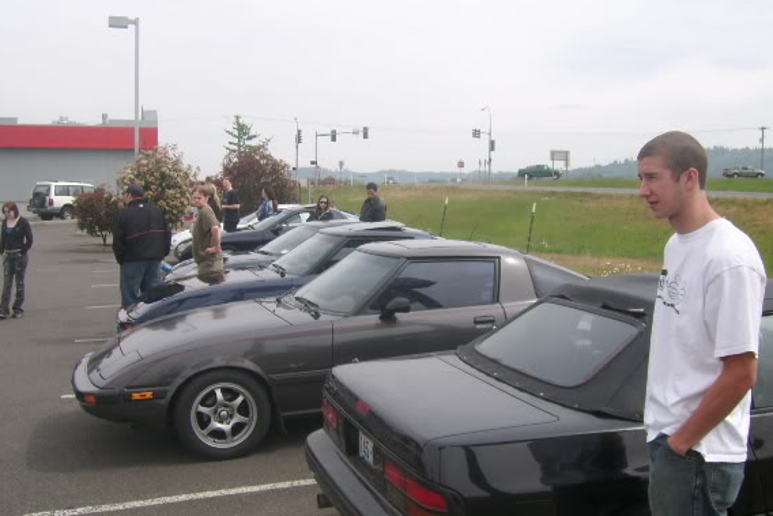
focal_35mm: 41
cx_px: 363
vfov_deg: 32.6
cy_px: 287
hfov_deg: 47.4
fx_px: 881
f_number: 5.8
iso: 50
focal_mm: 5.95
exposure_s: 1/250
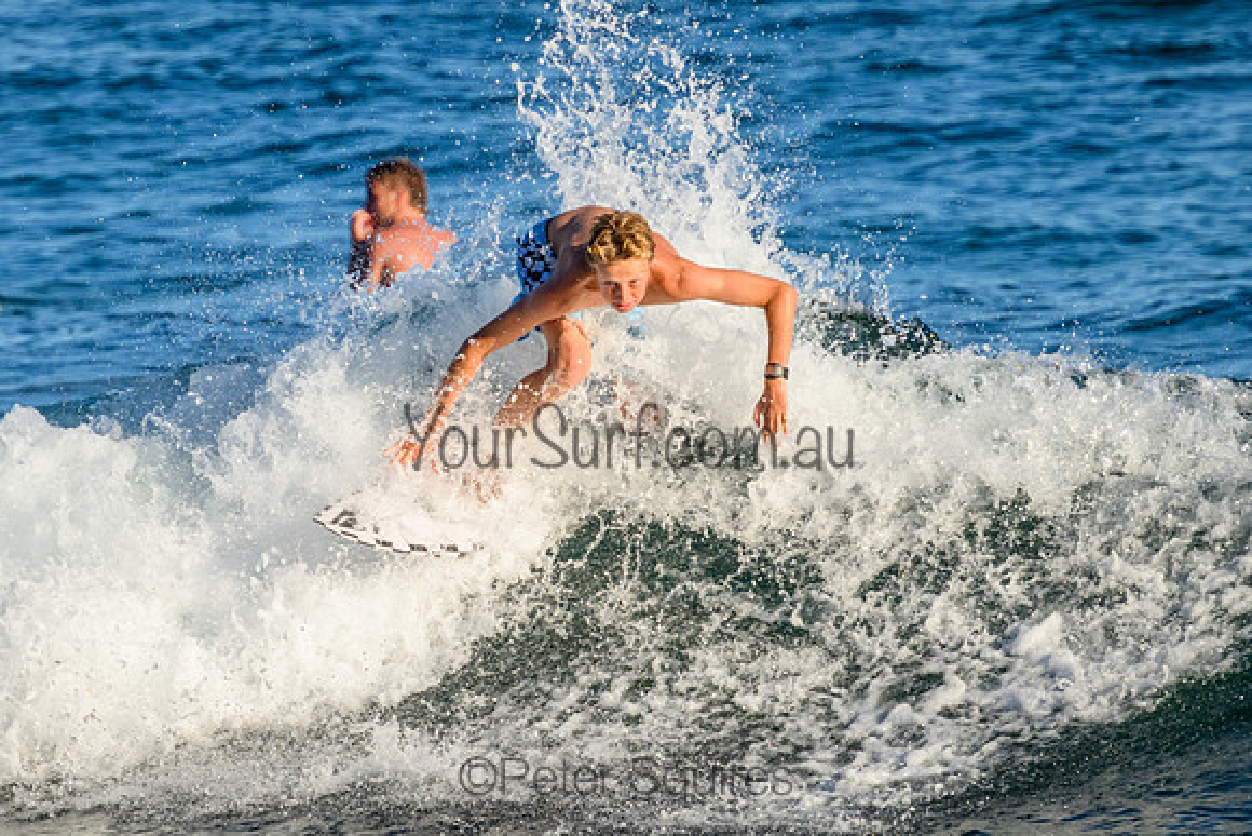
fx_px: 38211
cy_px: 405
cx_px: 582
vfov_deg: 1.3
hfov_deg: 1.9
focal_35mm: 1099
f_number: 11
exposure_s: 1/2000
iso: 1600
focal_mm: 800
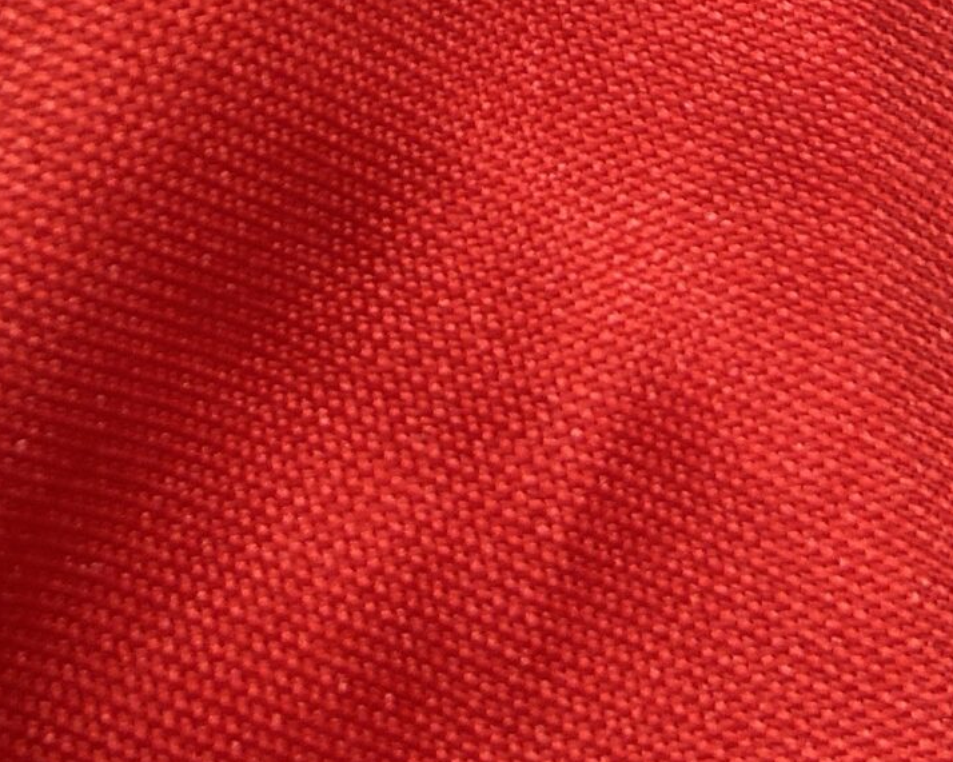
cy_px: -866
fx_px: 2566
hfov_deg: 20.9
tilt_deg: -48.5
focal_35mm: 91
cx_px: 266
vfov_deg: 13.7
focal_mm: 5.7
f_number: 1.5
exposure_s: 1/50
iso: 160
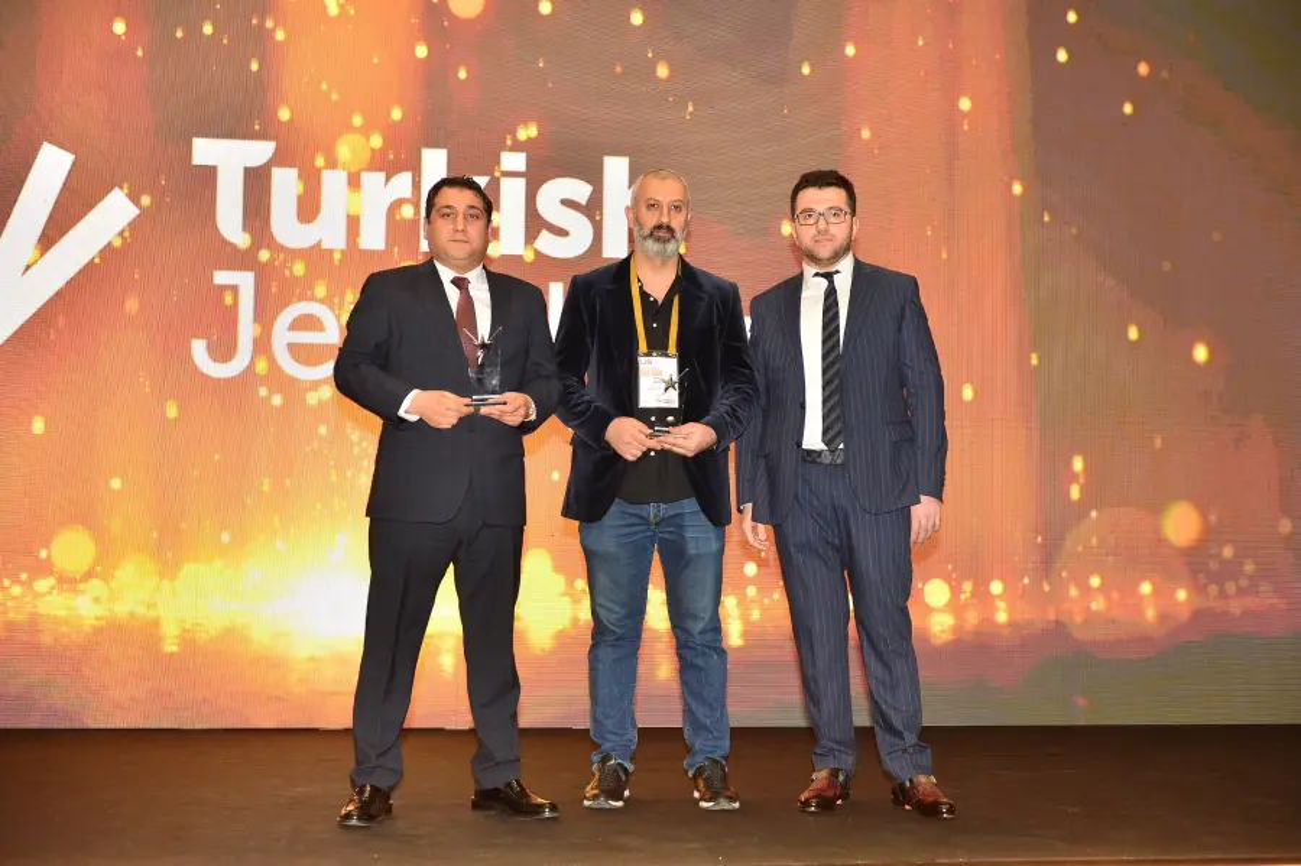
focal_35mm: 50
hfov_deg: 39.6
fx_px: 1806
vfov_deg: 27.0
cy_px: 433
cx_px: 650
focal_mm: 50
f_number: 3.2
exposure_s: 1/250
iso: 1000
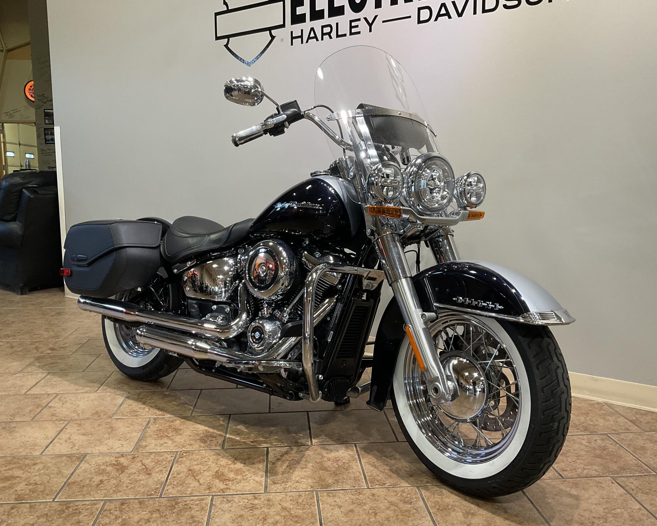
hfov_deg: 57.2
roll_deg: +0.1
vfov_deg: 47.1
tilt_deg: -8.8
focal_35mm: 31
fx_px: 603
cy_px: 261
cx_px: 330
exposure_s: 1/60
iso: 64
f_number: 1.8
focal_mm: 3
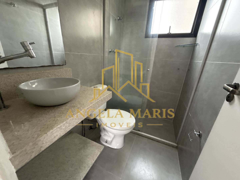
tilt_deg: -22.5
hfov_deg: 102.1
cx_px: 120
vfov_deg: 85.7
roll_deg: -2.9
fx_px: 97
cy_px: 90
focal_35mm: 14
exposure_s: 1/60
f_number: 2.2
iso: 640
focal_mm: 2.22
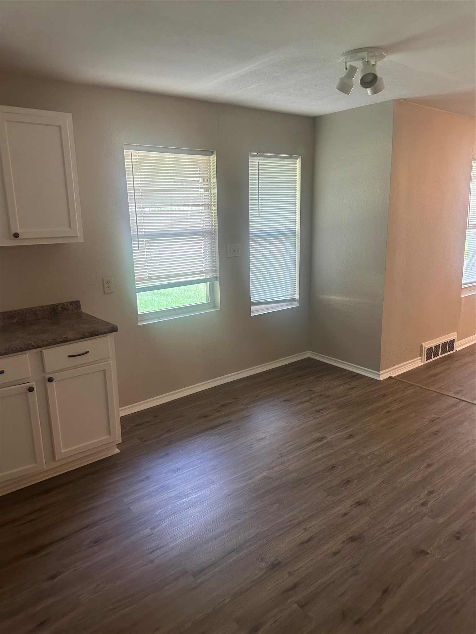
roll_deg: -0.3
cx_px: 238
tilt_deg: -9.4
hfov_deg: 56.8
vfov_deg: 71.6
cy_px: 317
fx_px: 440
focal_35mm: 24
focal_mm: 6.86
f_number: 1.78
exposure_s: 1/60
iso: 400
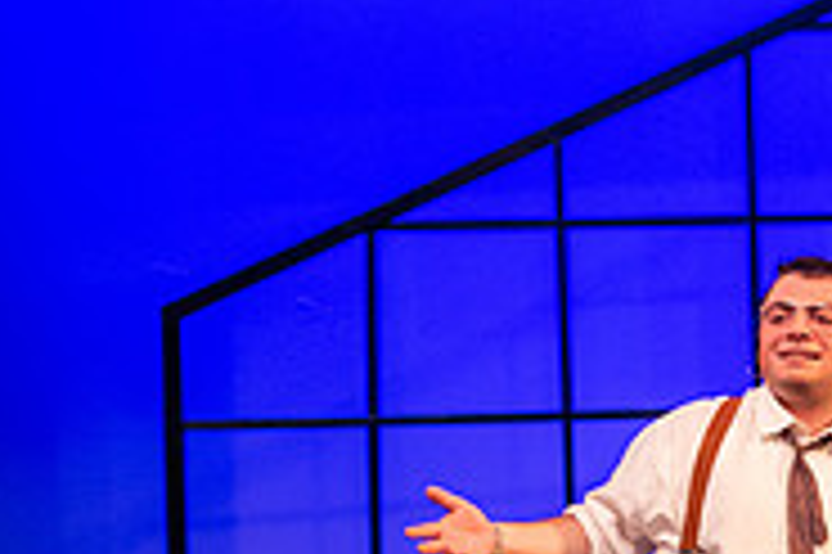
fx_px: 6165
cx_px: 1241
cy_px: 579
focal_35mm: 267
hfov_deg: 7.6
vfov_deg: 5.1
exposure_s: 1/200
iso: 2000
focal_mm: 85
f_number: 3.2
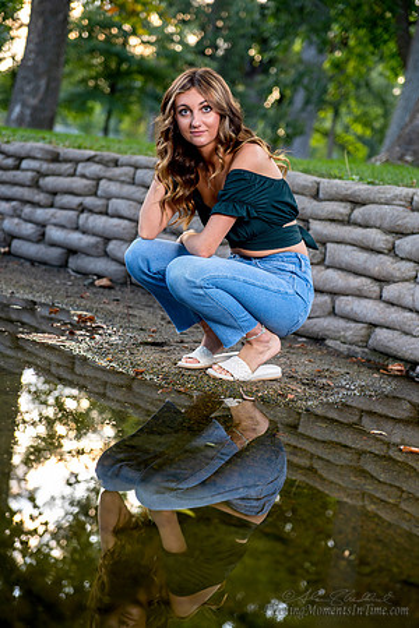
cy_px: 314
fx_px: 1222
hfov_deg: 19.5
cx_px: 210
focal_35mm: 70
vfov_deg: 28.8
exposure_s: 1/160
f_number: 3.2
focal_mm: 70
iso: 200
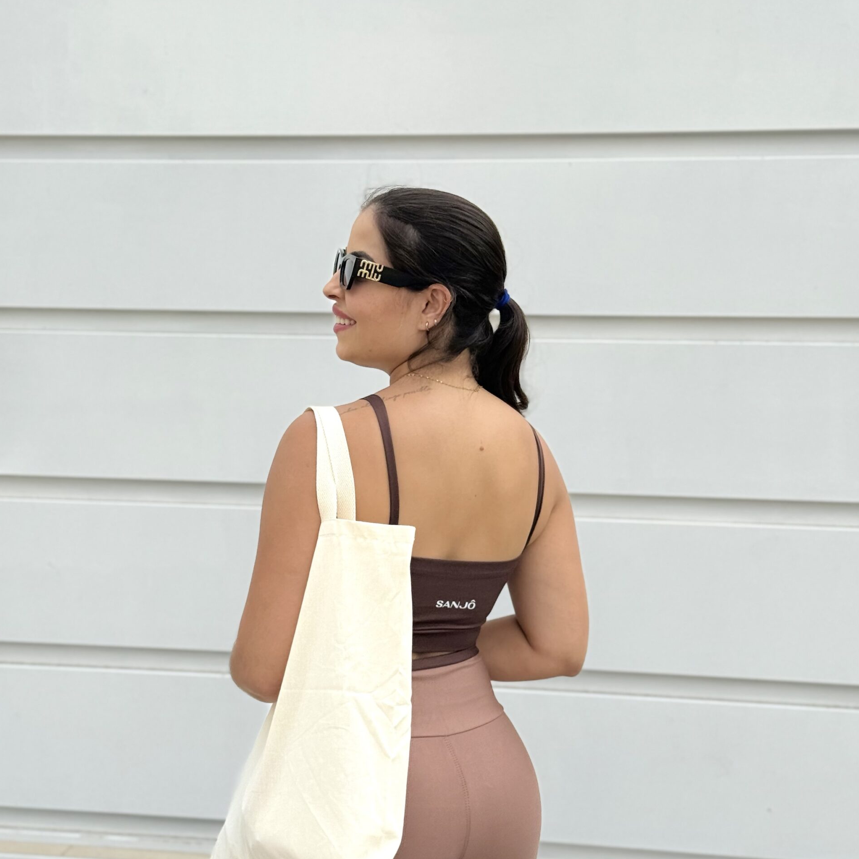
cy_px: 436
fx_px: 1600
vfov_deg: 30.0
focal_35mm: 57
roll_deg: -1.0
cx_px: 427
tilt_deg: -3.6
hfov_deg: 30.0
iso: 64
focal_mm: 6.76
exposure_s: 1/2865
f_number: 1.78
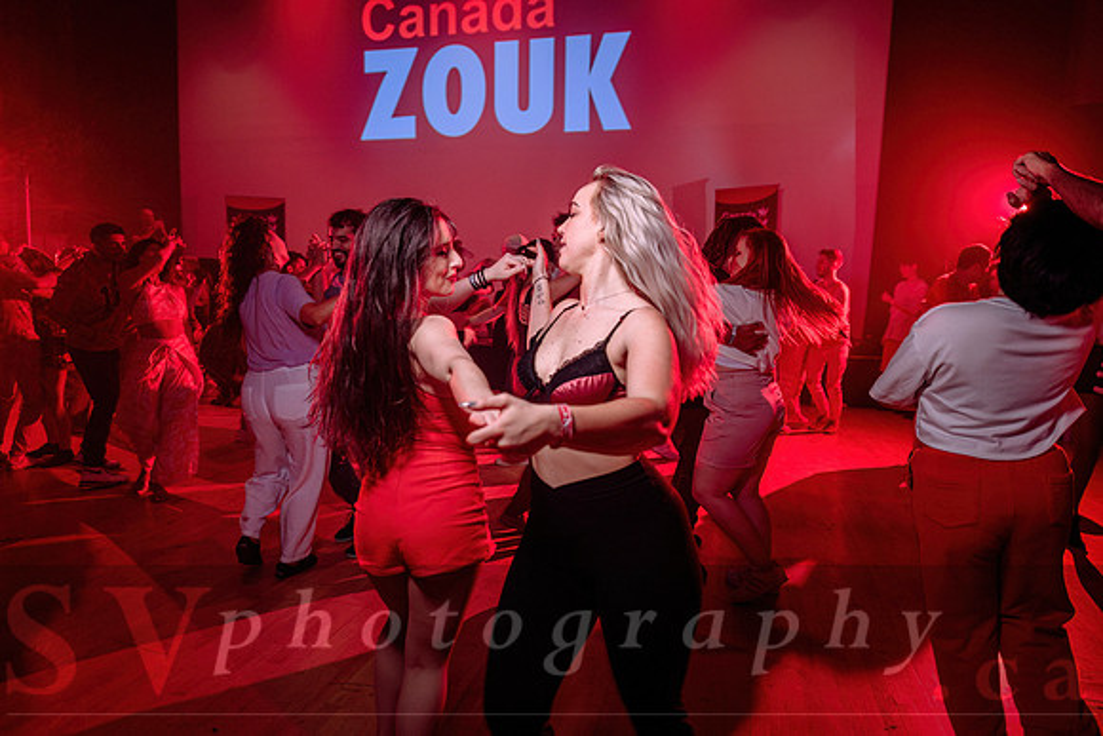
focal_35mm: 24
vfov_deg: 53.2
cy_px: 368
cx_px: 552
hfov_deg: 73.7
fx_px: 735
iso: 800
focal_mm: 24
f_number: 2.8
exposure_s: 1/60
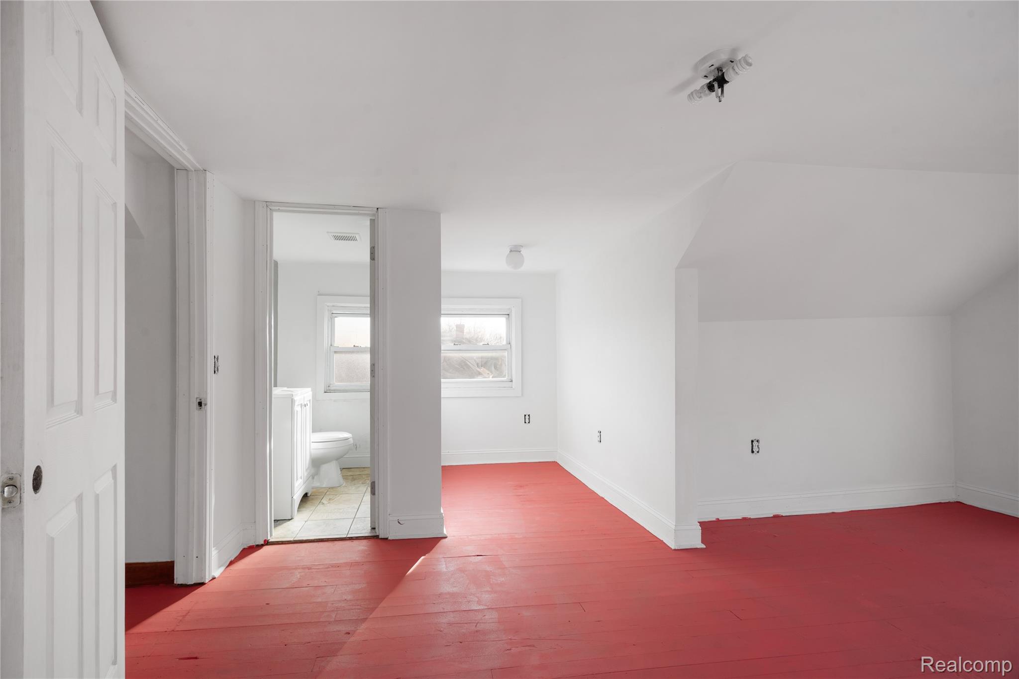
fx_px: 849
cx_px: 510
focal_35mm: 30
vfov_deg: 43.6
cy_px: 340
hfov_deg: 61.9
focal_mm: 30
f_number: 9
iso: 320
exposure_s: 1/100
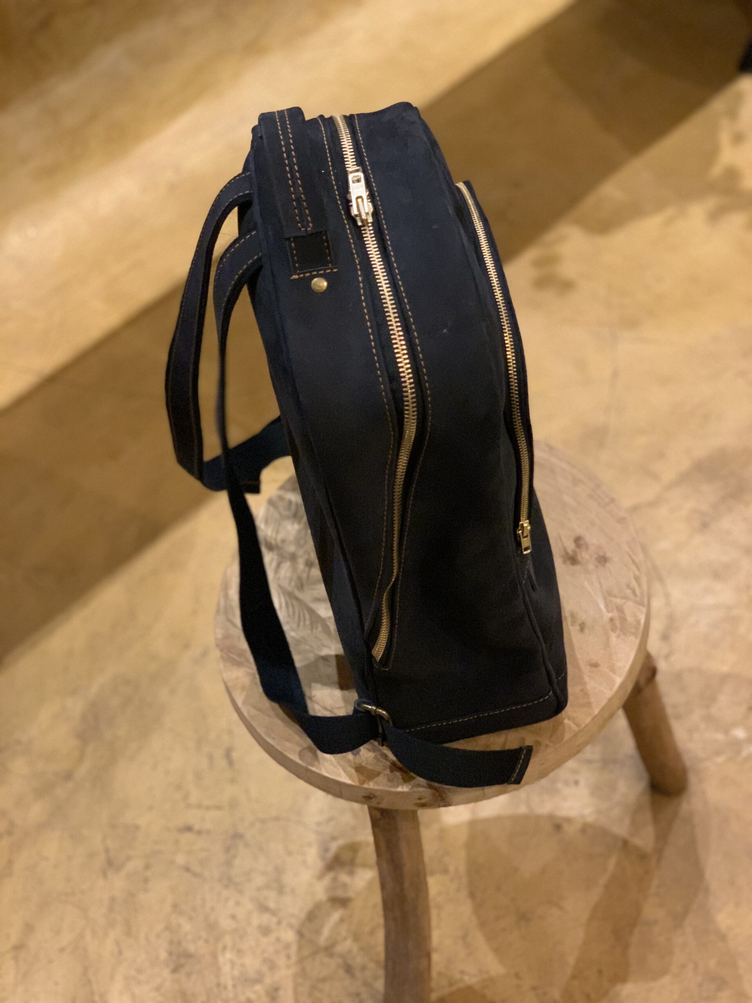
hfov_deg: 28.0
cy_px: 502
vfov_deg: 36.8
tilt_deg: -50.3
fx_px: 1506
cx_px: 376
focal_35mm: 52
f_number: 2.4
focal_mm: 6
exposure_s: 1/30
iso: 800
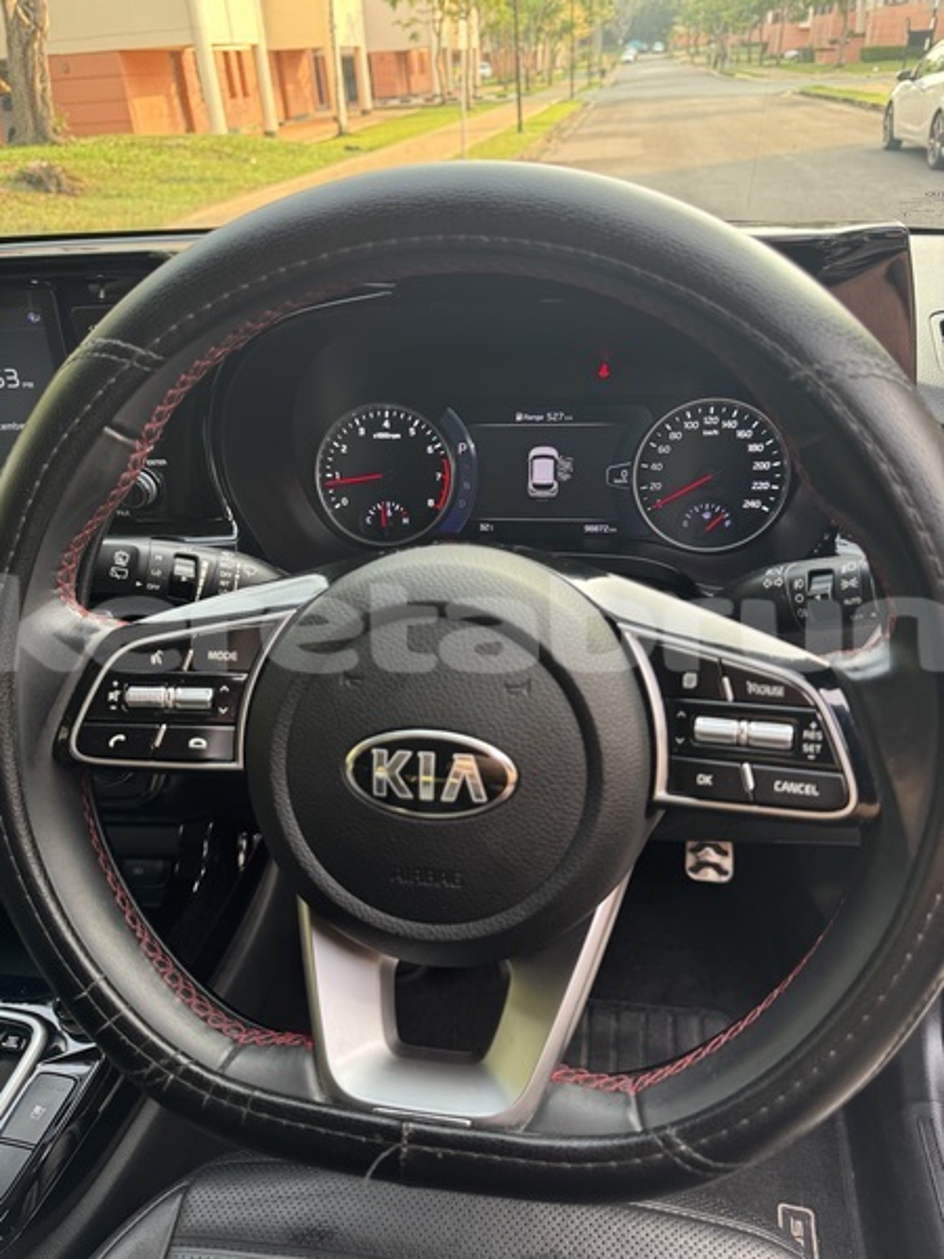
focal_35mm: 24
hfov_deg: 56.8
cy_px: 630
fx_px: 873
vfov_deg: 71.6
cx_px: 472
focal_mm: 6.76
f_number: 1.78
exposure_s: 1/121
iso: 125
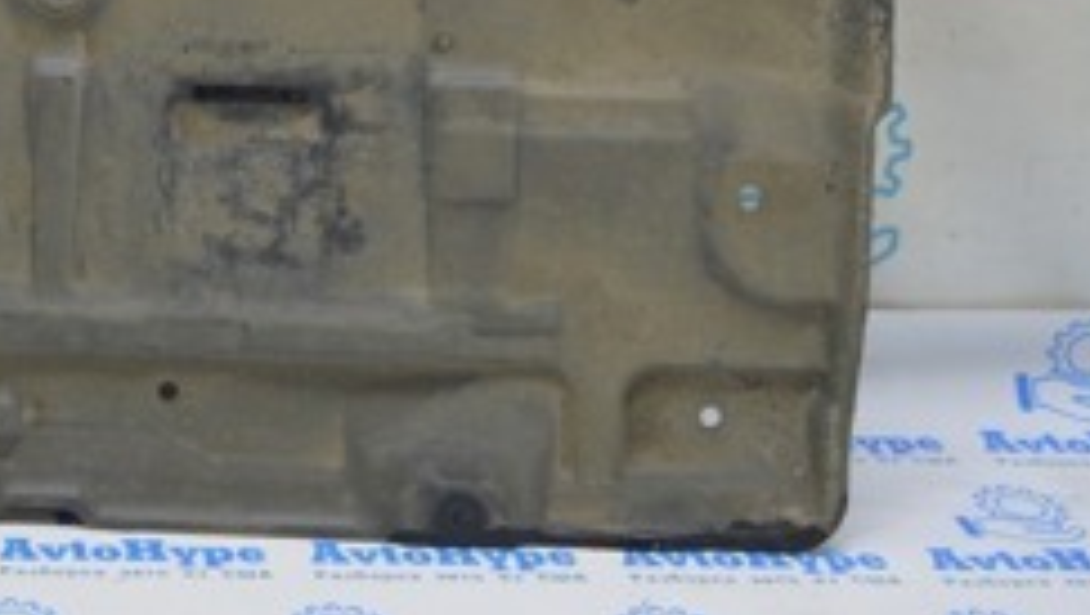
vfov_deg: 12.6
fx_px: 2632
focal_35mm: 91
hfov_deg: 21.3
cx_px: -301
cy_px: -321
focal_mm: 22
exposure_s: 1/20
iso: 400
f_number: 5.6
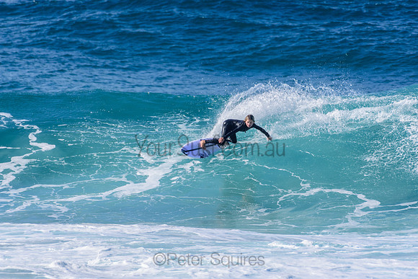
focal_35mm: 750
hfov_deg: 2.7
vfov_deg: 1.8
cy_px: 140
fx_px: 8710
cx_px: 209
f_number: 5.6
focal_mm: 500
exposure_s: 1/2000
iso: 280
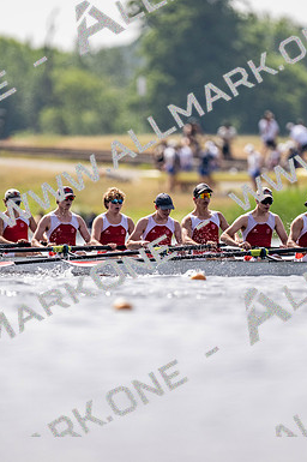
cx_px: 142
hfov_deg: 1.5
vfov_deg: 2.3
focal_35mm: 905
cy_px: 231
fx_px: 11596
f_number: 4
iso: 125
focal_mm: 600
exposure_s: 1/2500
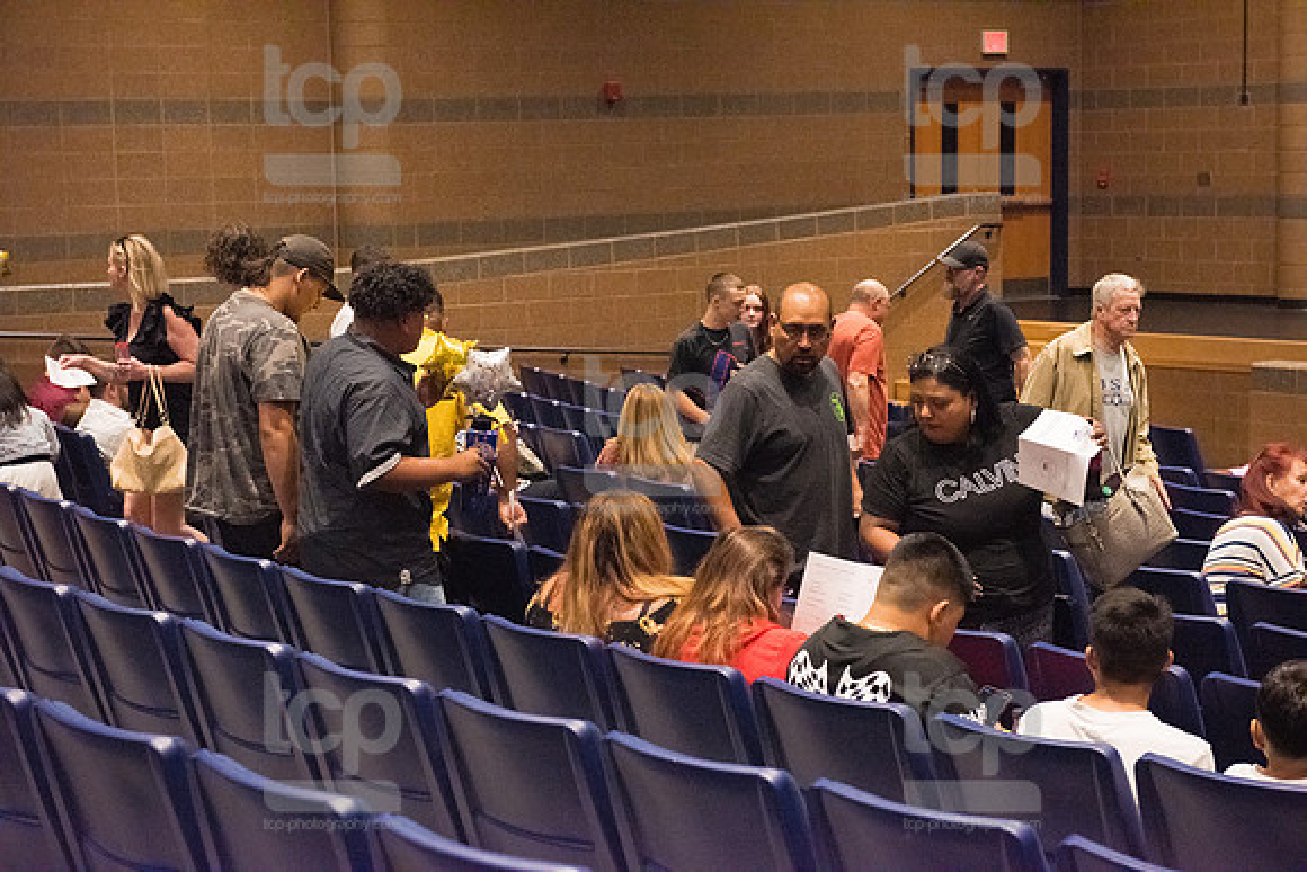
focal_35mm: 70
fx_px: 2542
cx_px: 654
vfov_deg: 19.5
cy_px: 436
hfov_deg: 28.8
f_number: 5
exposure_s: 1/250
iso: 8000
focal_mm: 70
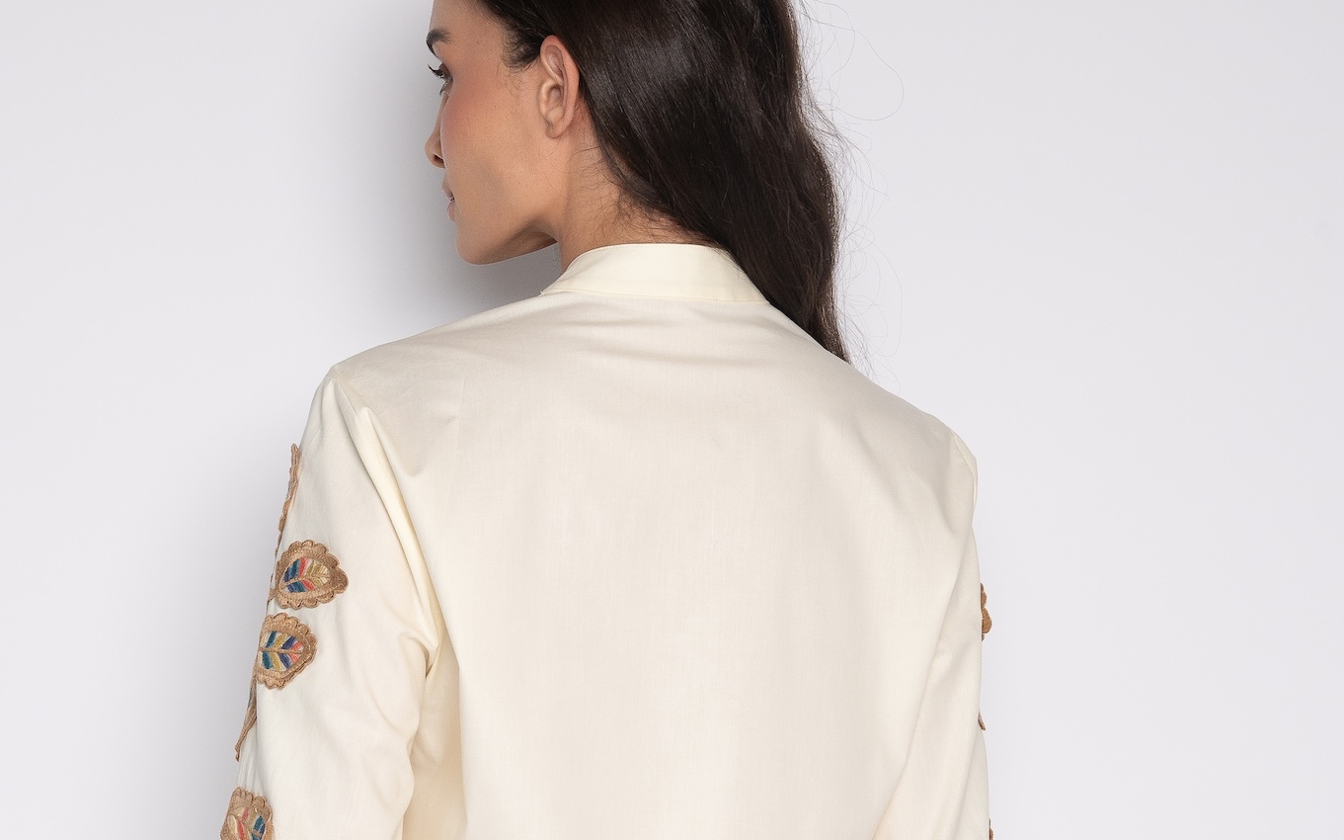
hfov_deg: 25.5
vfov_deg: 15.8
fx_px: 2966
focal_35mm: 81
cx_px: 615
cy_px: 820
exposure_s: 1/125
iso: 400
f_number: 8
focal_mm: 48
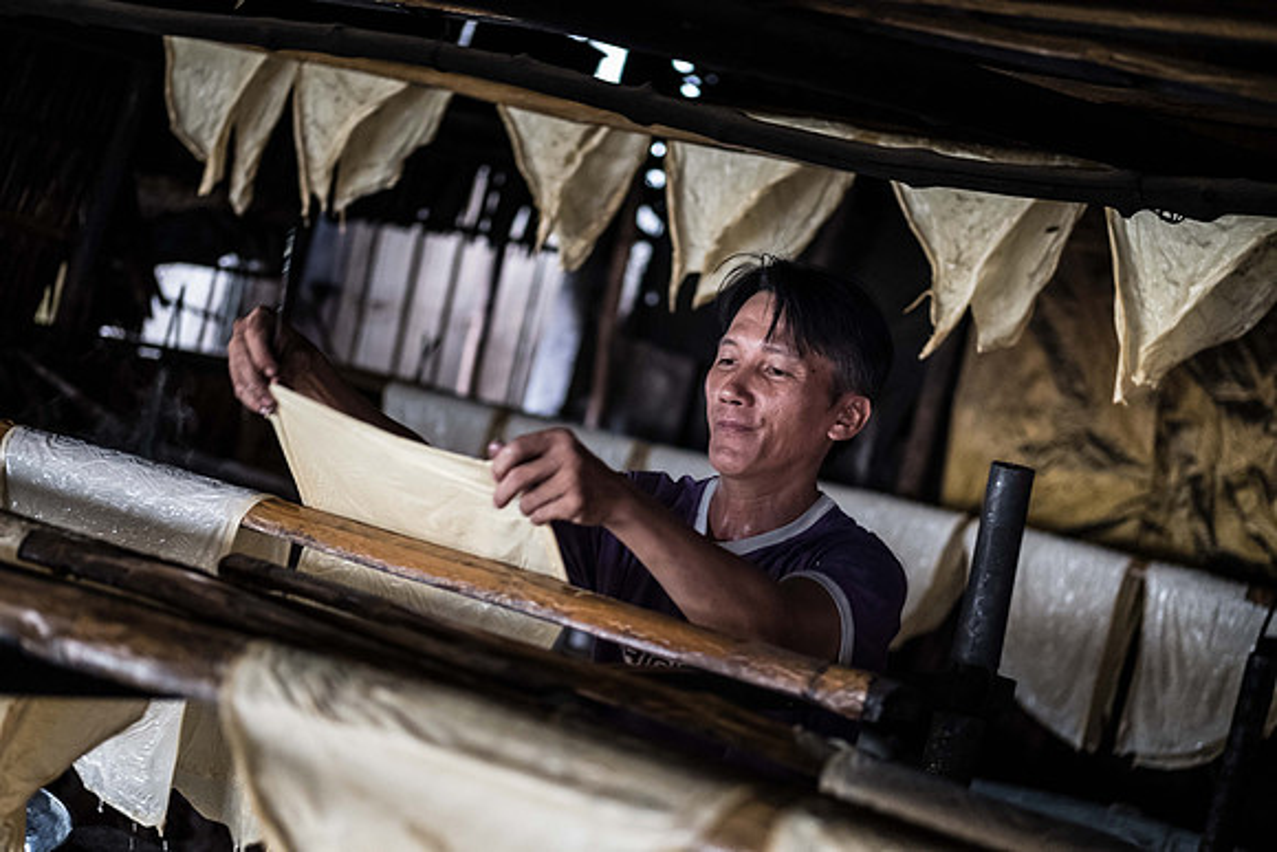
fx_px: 2661
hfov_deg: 27.0
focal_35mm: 75
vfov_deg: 18.2
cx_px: 638
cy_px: 426
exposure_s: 1/80
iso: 1600
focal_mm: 50
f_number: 2
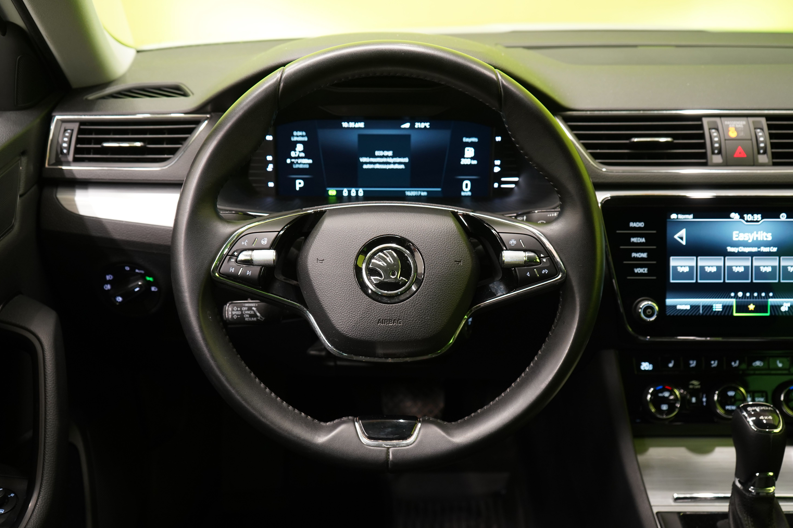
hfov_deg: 51.9
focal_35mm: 37
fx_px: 815
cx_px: 393
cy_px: 260
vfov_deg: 35.9
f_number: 5
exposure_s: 1/20
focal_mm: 36
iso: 1250
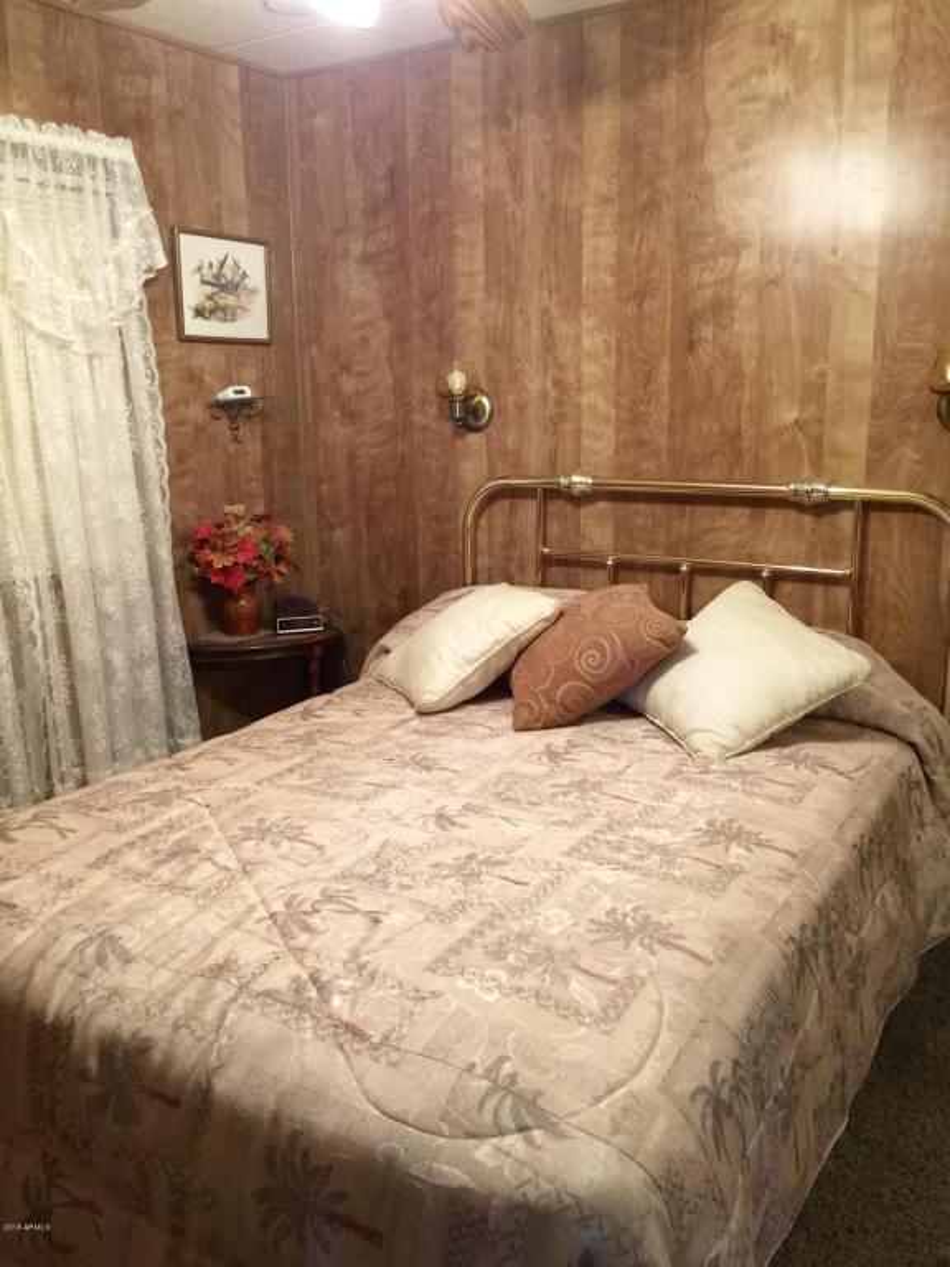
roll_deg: +0.6
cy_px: 634
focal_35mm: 29
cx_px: 475
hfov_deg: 48.2
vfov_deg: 61.7
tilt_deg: -12.1
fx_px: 1061
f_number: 2.2
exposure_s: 1/15
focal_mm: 4.15
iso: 64
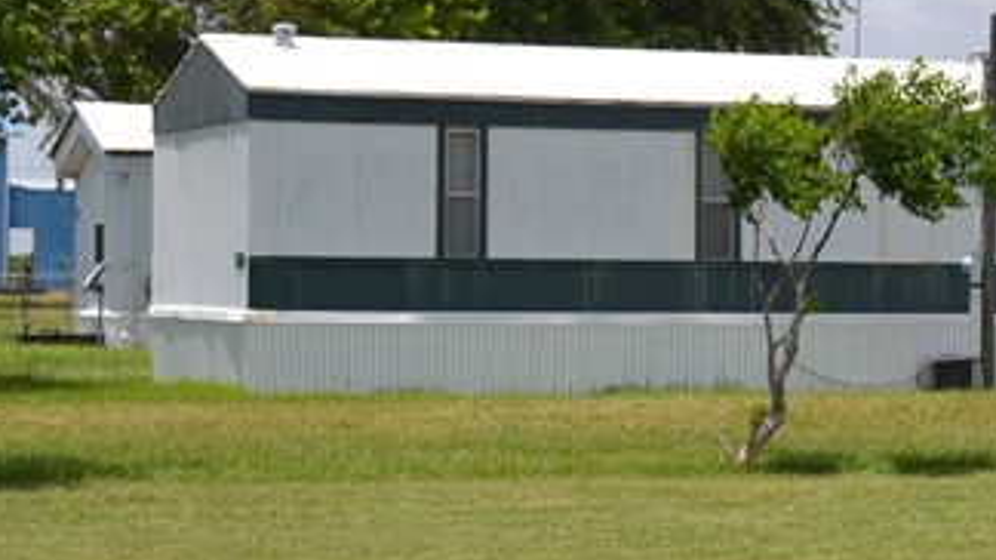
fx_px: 3617
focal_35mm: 137
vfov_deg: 8.8
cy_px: 332
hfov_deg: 14.9
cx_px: 1356
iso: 100
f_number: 8
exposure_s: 1/250
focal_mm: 26
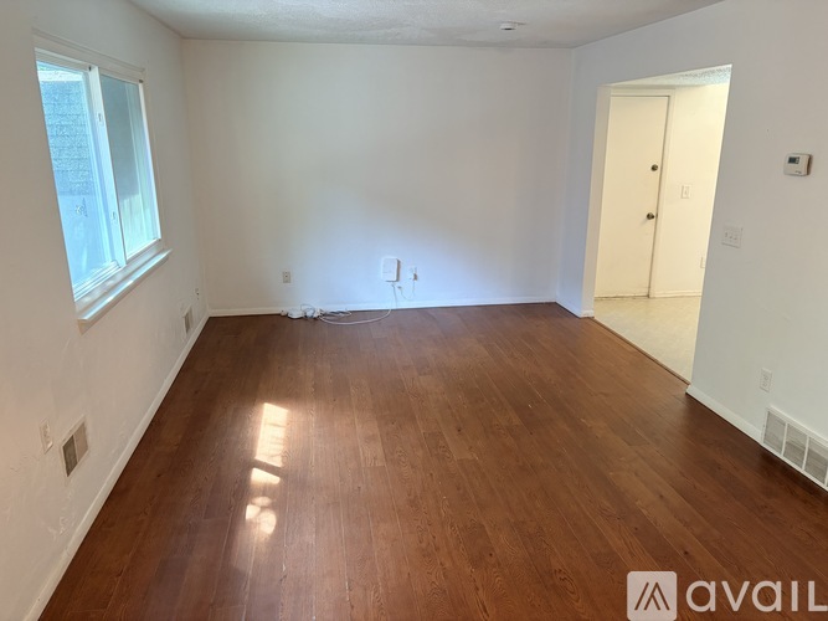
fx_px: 622
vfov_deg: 53.0
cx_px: 414
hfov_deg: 67.3
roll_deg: +0.1
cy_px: 310
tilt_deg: -13.4
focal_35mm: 26
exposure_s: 1/60
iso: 250
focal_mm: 5.96
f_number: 1.6
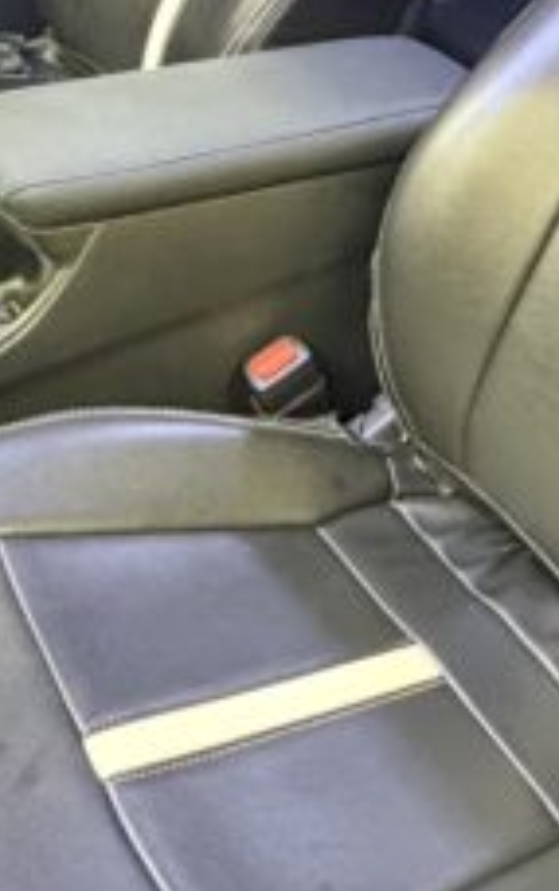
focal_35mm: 52
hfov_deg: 24.6
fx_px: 1264
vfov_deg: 37.3
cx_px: 438
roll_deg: -6.8
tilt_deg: -26.9
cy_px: 160
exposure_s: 1/50
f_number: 2.2
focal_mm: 2.22
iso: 1250
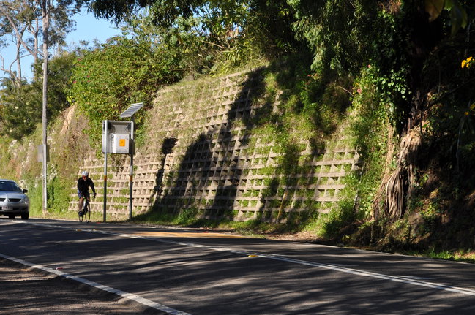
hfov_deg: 20.9
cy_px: 132
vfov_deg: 14.1
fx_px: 1278
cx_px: 116
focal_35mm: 97
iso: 200
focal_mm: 42
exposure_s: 1/250
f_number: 8
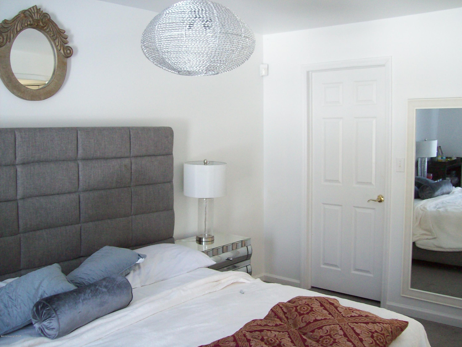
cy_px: 174
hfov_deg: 51.4
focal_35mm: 36
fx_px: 480
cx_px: 231
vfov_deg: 39.7
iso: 160
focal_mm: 6
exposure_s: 1/11.9
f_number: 2.7
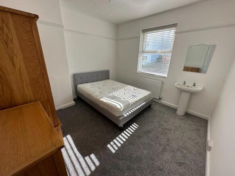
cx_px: 118
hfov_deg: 102.1
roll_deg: -1.6
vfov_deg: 85.7
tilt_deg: -20.2
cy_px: 88
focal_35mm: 14
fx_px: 95
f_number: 2.2
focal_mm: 2.22
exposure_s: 1/241
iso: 40
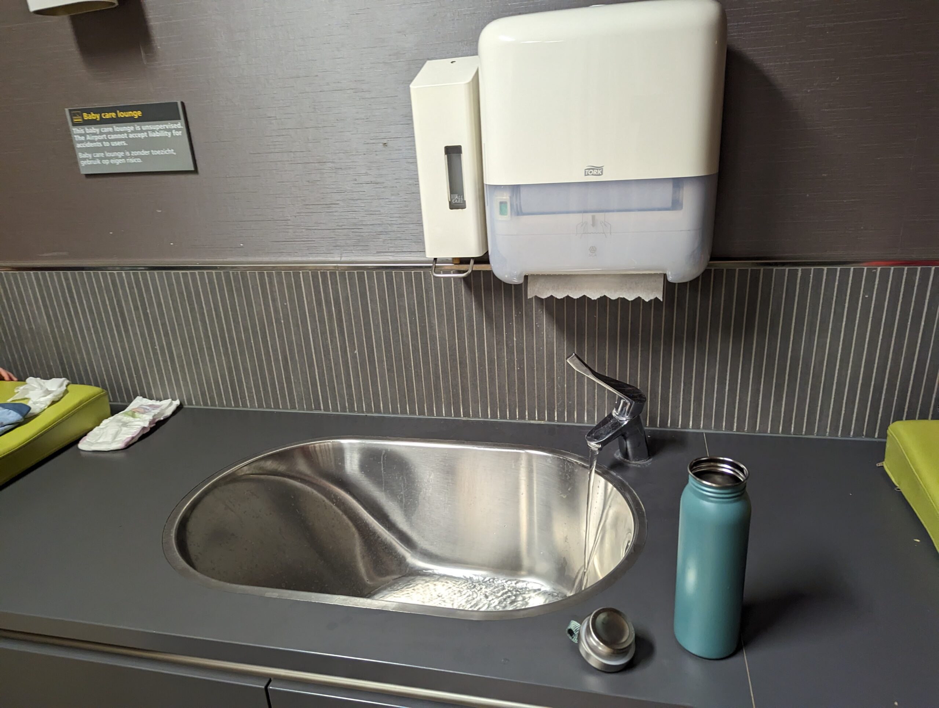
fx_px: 652
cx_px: 470
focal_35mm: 24
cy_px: 354
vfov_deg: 56.9
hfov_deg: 71.5
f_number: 1.85
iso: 533
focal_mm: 6.81
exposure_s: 1/100
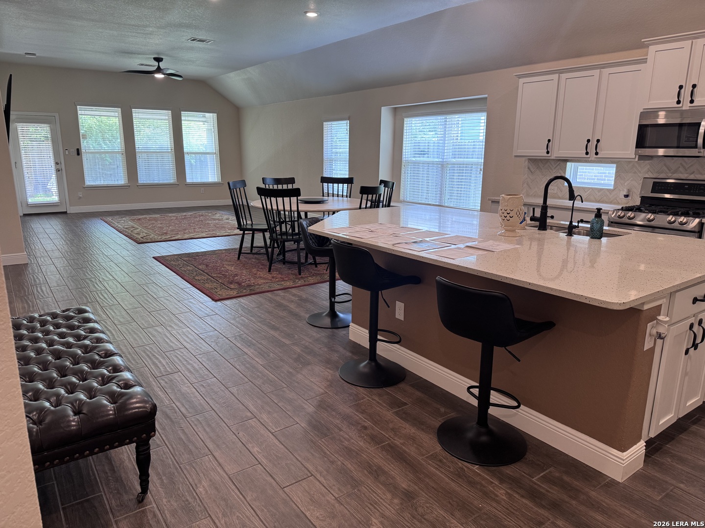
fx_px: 489
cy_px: 264
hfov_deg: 71.6
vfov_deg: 56.8
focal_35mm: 24
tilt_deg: -13.0
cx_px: 352
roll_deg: -0.5
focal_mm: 6.76
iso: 200
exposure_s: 1/120
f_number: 1.78
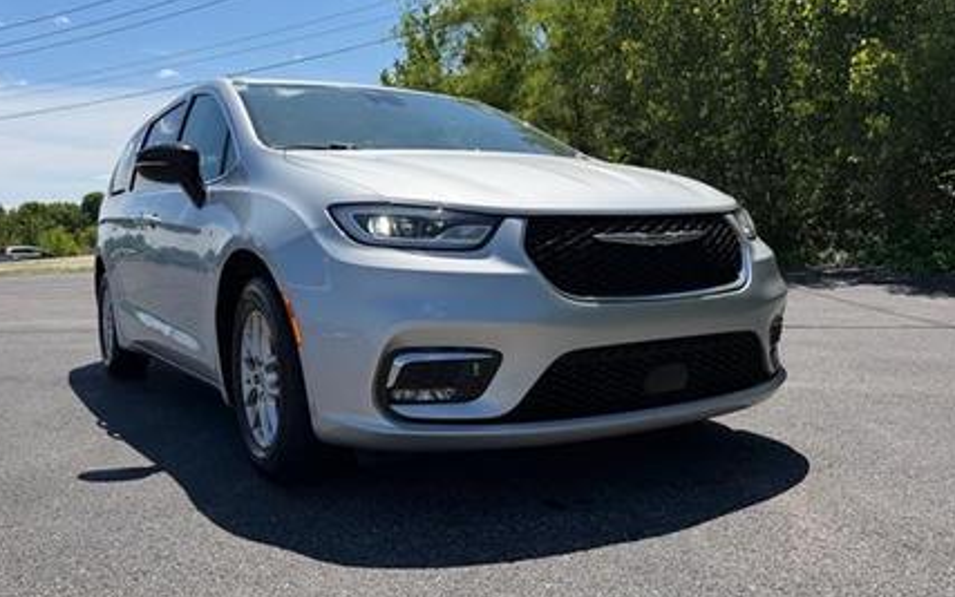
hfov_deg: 62.7
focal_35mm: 30
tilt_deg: -6.5
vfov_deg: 41.8
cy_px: 293
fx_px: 781
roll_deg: +3.7
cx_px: 420
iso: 100
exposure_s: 1/6173
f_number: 1.78
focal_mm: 6.76
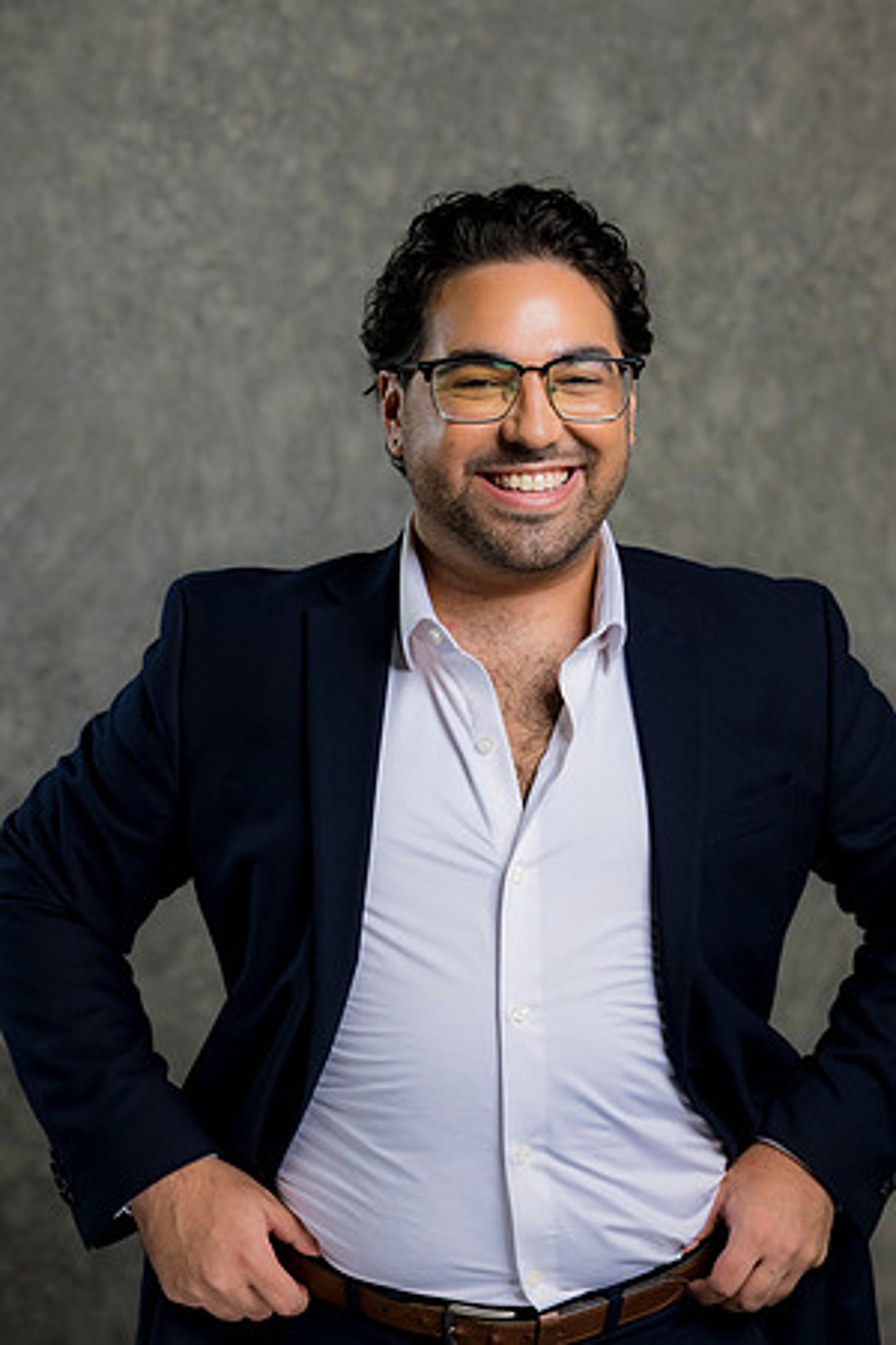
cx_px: 448
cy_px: 672
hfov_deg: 16.1
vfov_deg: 23.9
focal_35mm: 85
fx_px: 3173
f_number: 5
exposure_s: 1/200
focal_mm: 85
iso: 125
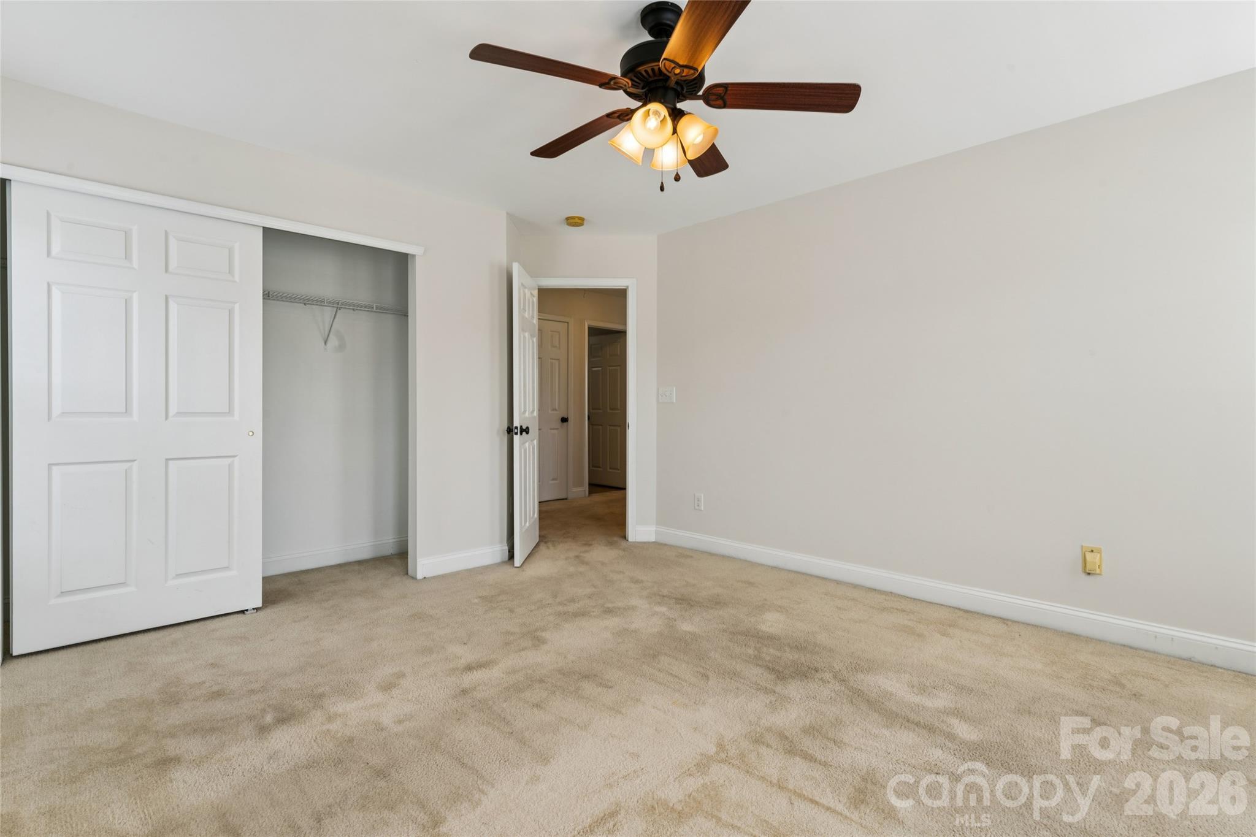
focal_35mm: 17
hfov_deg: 94.6
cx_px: 628
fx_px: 579
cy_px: 418
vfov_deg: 71.7
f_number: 13
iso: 200
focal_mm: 16.6
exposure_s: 1/13
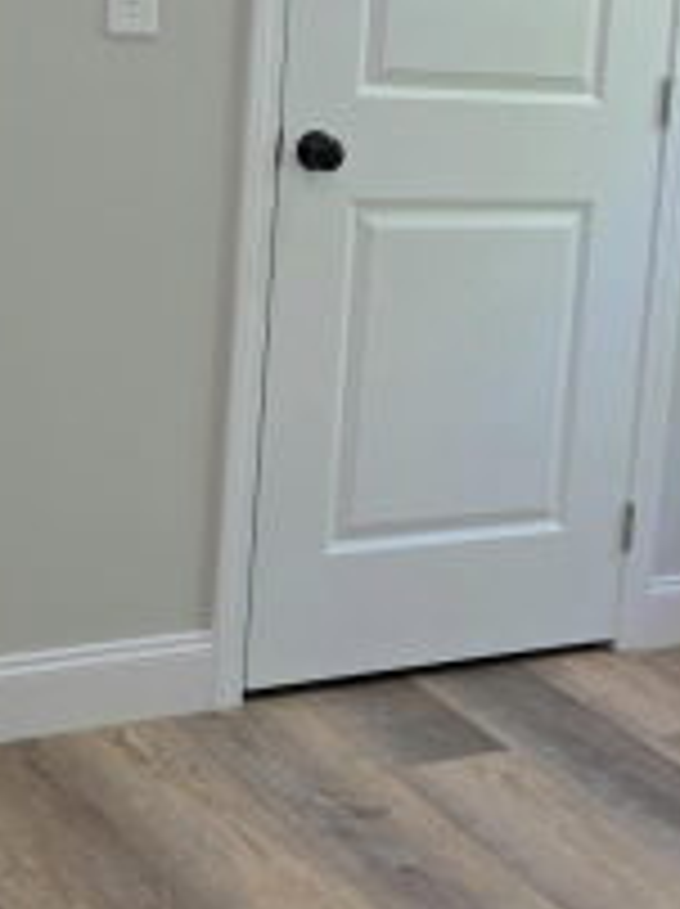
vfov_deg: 25.5
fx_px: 1995
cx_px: 509
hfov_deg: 19.2
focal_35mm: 76
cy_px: 268
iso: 64
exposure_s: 1/120
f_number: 1.7
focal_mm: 6.3
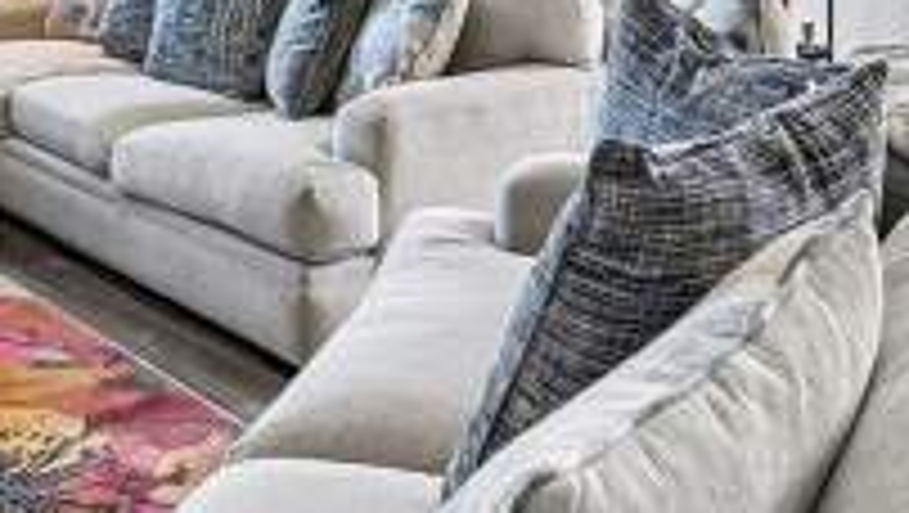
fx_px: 1399
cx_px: 279
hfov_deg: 35.5
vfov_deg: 18.7
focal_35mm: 58
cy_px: -223
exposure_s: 1/25
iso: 400
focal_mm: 14
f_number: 8
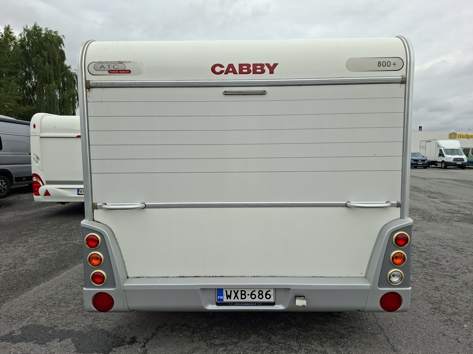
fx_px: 314
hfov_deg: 73.9
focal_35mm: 23
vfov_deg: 58.9
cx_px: 236
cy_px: 177
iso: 50
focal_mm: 5.54
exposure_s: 1/915
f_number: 1.8
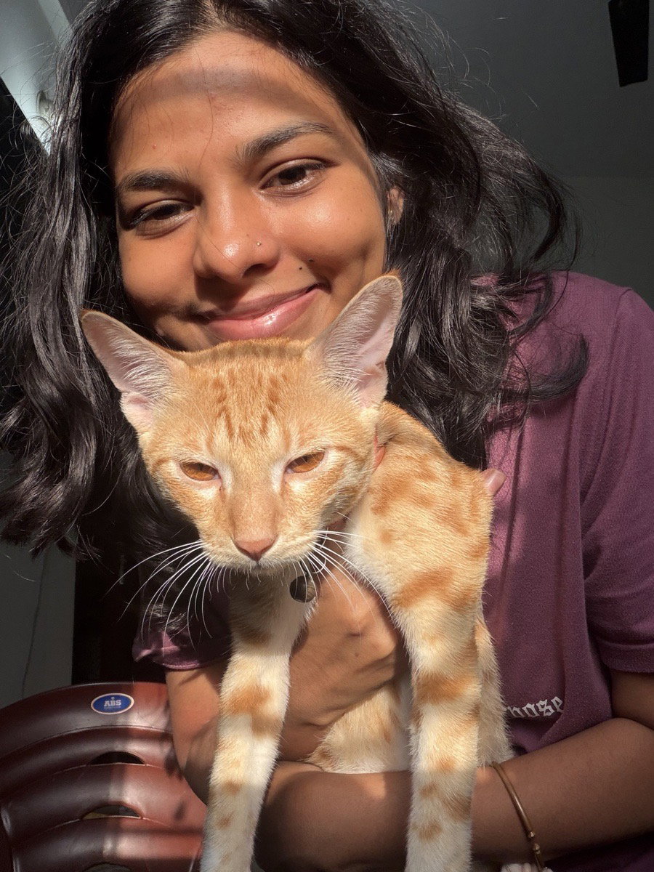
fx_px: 756
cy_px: 436
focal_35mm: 30
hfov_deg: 46.8
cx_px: 327
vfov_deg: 60.0
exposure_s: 1/121
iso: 64
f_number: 1.9
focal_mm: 2.71
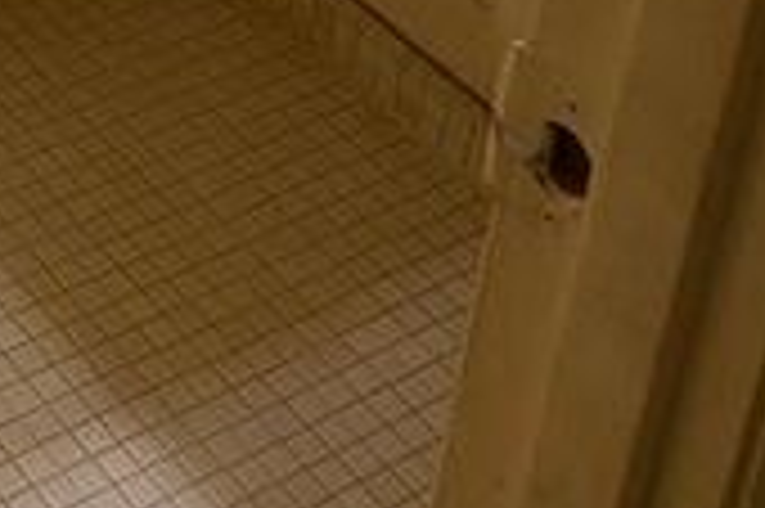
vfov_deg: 11.4
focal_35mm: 106
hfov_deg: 17.7
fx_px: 2250
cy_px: -582
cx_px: -315
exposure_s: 1/60
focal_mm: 4.25
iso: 80
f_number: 1.8
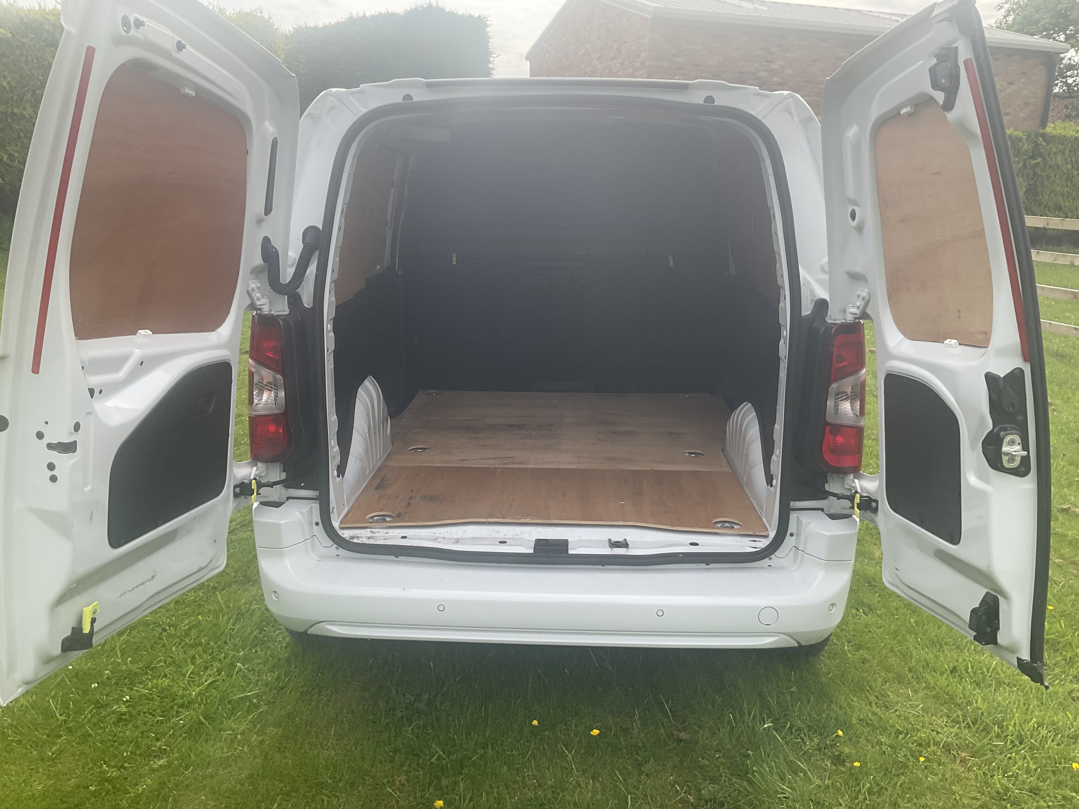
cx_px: 540
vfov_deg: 48.2
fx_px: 904
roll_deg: -1.7
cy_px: 404
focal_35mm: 29
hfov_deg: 61.7
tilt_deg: -15.1
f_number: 1.8
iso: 16
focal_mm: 3
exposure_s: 1/683
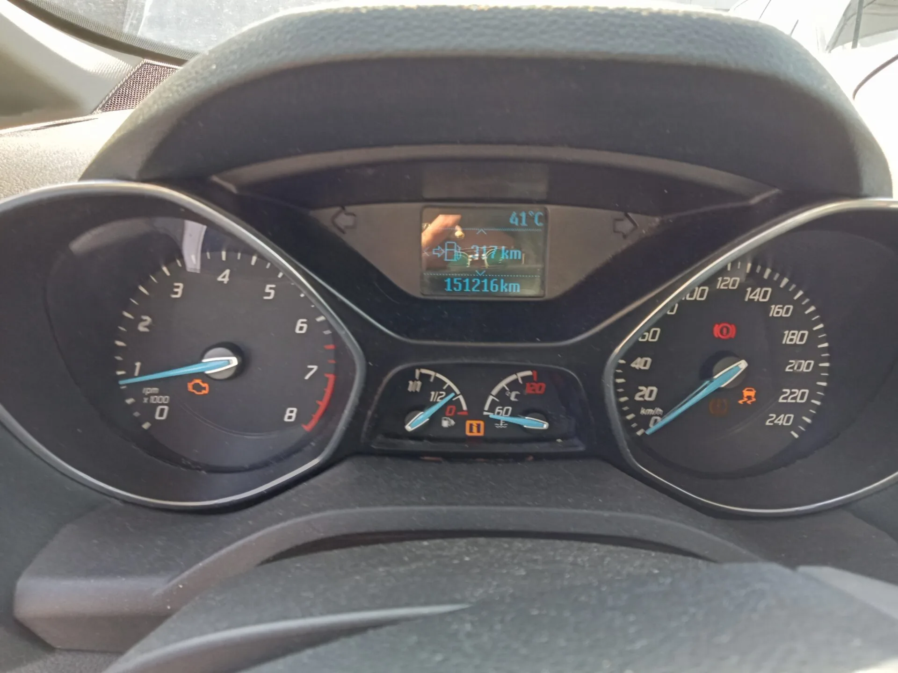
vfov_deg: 49.7
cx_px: 449
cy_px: 336
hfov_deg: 63.4
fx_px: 726
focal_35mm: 28
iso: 139
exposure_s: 1/33.3
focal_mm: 3.46
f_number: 2.2
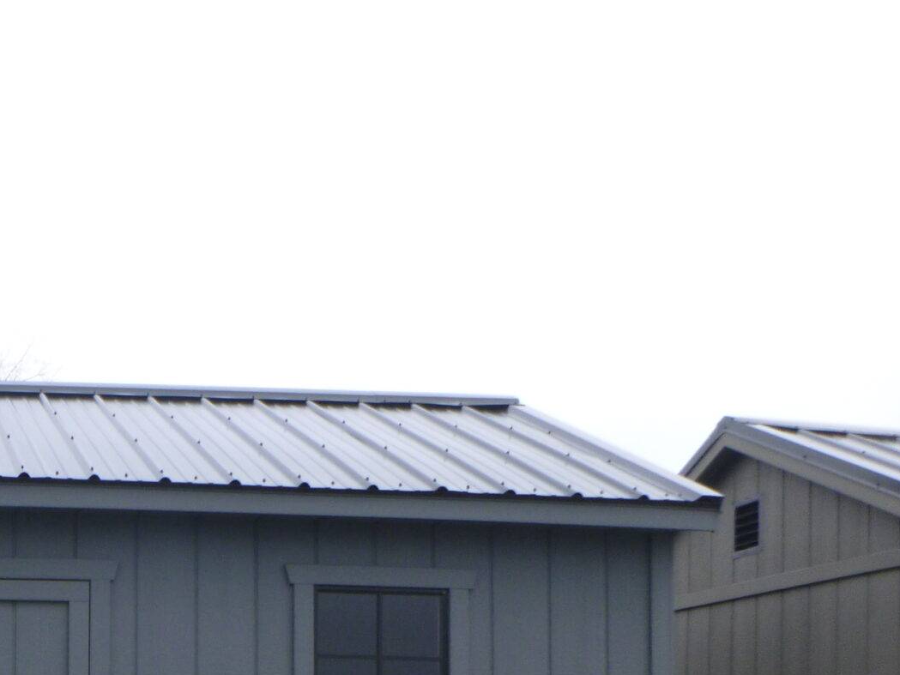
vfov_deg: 22.8
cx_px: -69
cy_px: 720
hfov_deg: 28.9
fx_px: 1586
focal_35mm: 61
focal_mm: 4.5
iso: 100
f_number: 3.9
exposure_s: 1/400
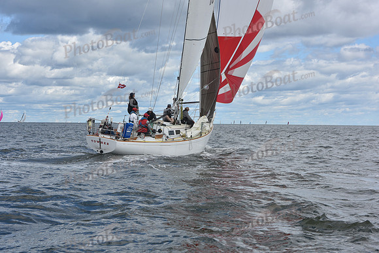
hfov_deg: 28.8
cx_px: 190
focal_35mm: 70
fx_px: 737
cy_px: 126
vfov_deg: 19.5
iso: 250
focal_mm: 70
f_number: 9
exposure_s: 1/800
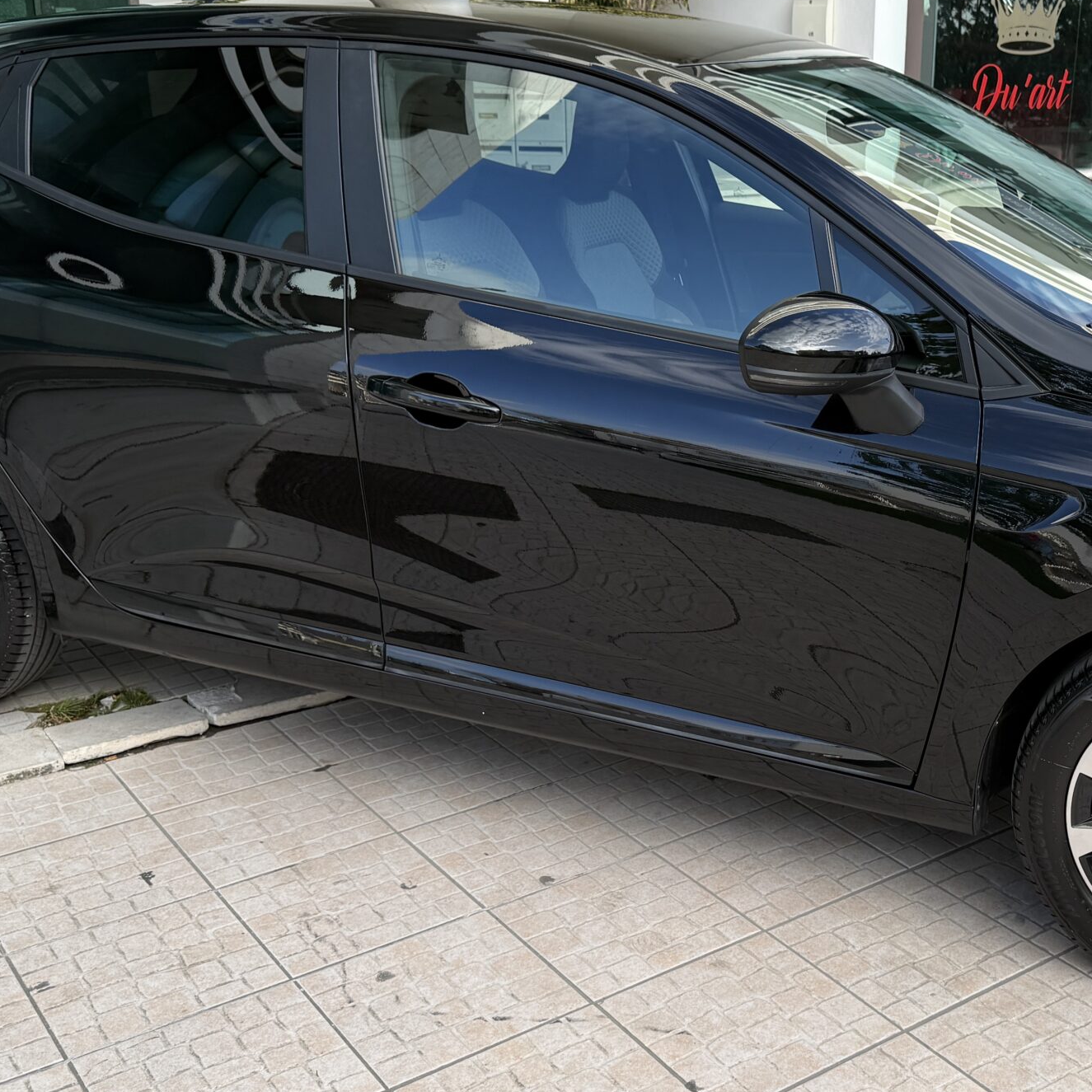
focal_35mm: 41
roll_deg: +0.4
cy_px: 489
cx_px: 762
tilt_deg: -18.2
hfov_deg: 40.2
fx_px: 1463
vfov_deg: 40.9
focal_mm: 6.76
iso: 80
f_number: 1.78
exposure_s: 1/1018
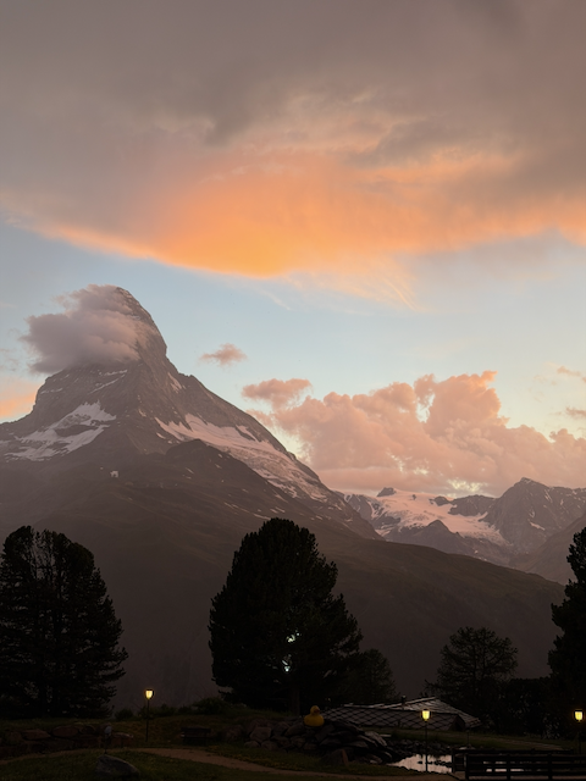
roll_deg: -1.1
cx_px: 293
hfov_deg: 30.3
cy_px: 390
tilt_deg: +10.9
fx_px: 1083
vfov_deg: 39.7
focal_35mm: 48
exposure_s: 1/121
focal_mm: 6.76
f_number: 1.78
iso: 64
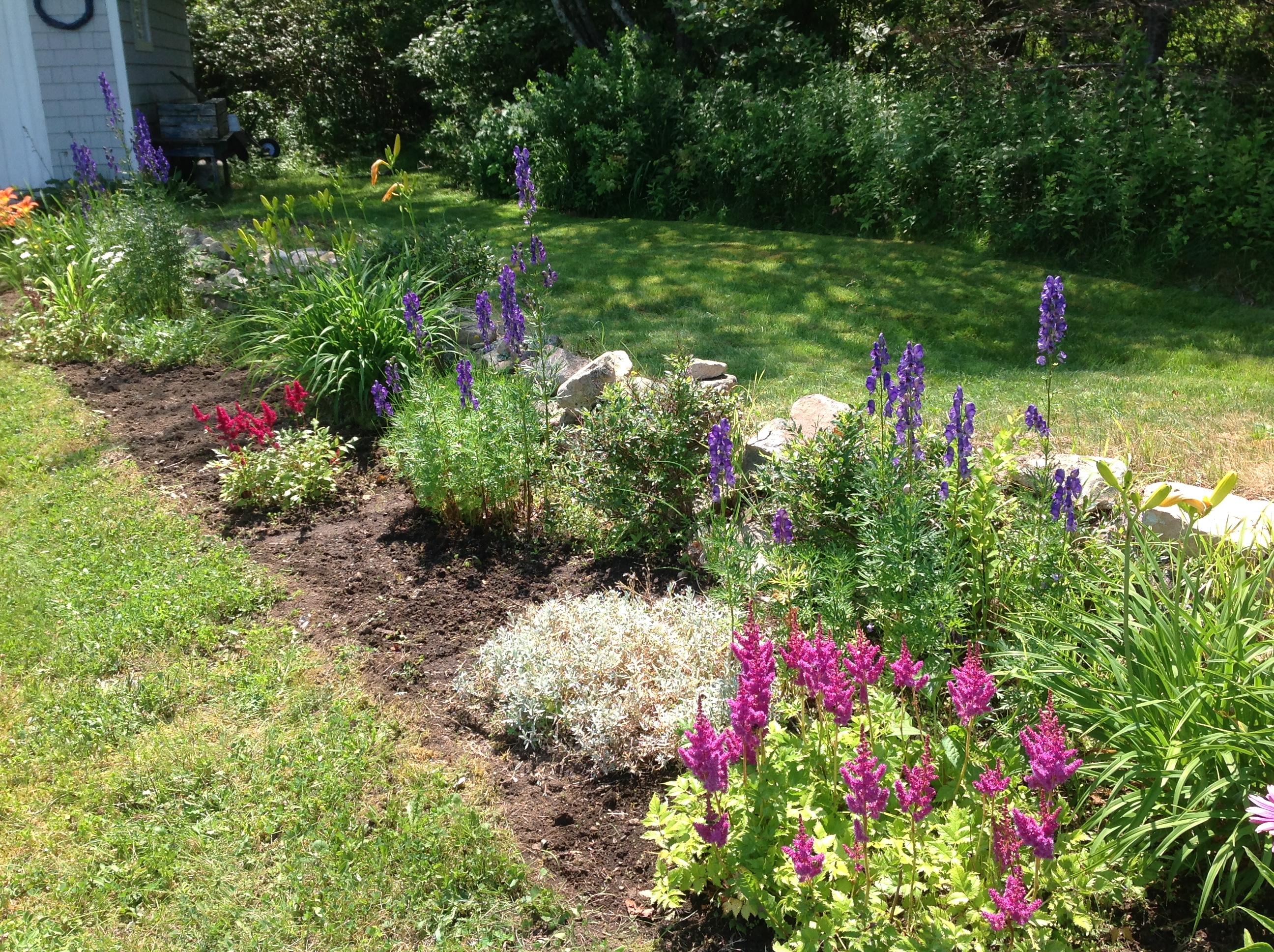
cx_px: 637
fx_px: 1286
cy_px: 476
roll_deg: +0.8
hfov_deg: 52.7
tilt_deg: -18.9
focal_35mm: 35
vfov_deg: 40.6
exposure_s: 1/581
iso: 50
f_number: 2.4
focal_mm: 4.28
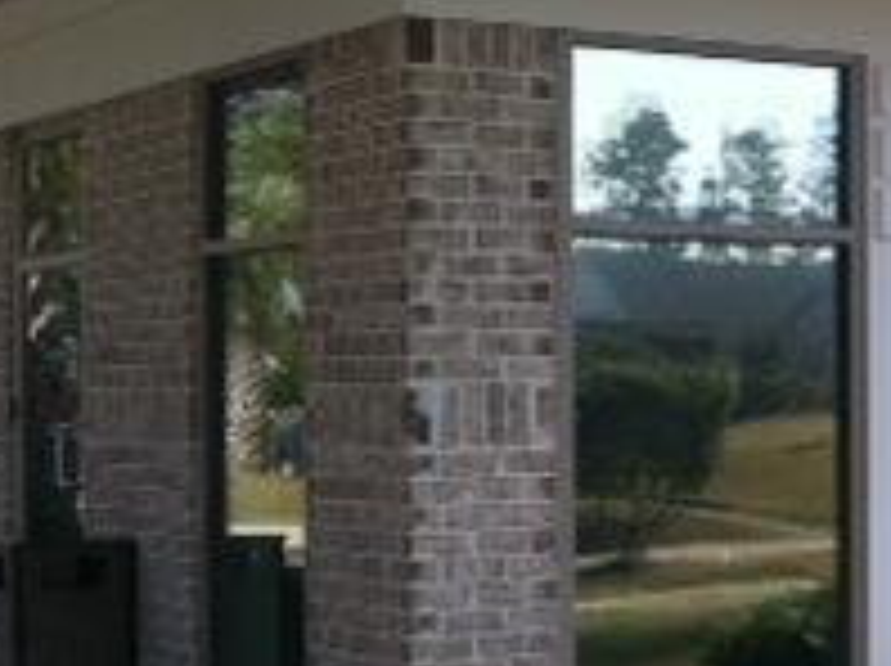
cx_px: 1336
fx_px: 2905
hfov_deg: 16.0
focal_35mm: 113
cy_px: 418
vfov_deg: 13.1
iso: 80
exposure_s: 1/476
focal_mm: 3.85
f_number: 2.8
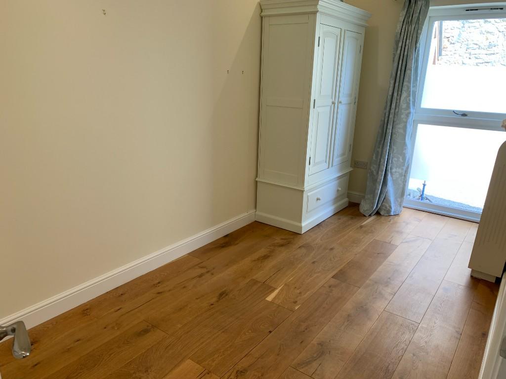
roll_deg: -0.4
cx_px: 253
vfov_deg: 53.1
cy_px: 190
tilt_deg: -19.7
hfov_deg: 67.3
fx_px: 380
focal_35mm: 26
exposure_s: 1/121
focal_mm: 4.25
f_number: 1.8
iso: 50
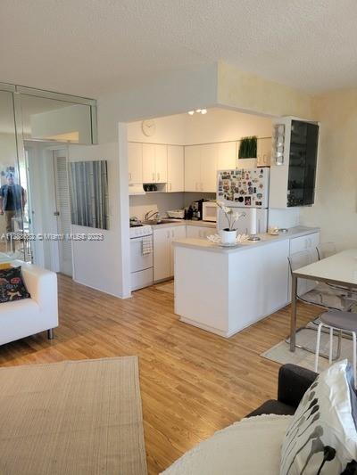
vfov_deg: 67.3
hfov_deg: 53.1
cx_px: 178
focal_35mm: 26
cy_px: 238
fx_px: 357
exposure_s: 1/119
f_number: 1.8
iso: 160
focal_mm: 5.4
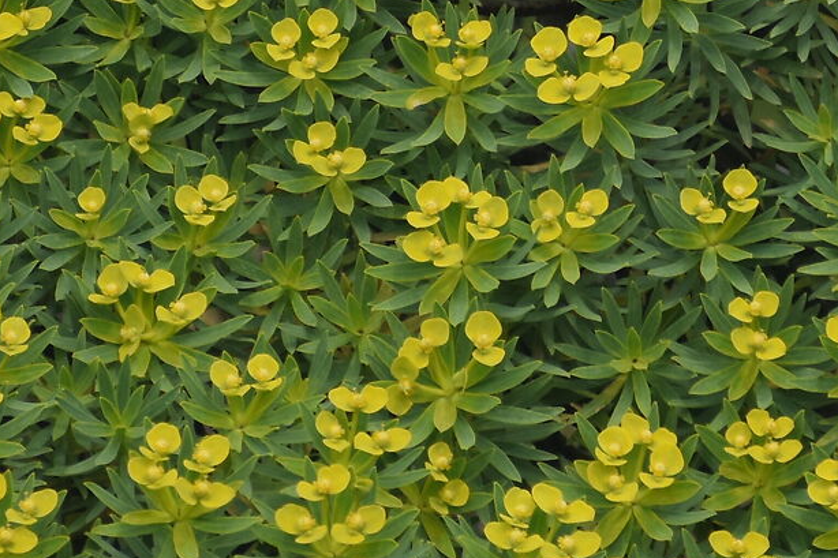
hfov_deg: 1.2
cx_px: 774
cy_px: -26
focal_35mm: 1760
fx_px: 40955
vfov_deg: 0.8
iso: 200
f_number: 6.3
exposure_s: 1/500
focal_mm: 300
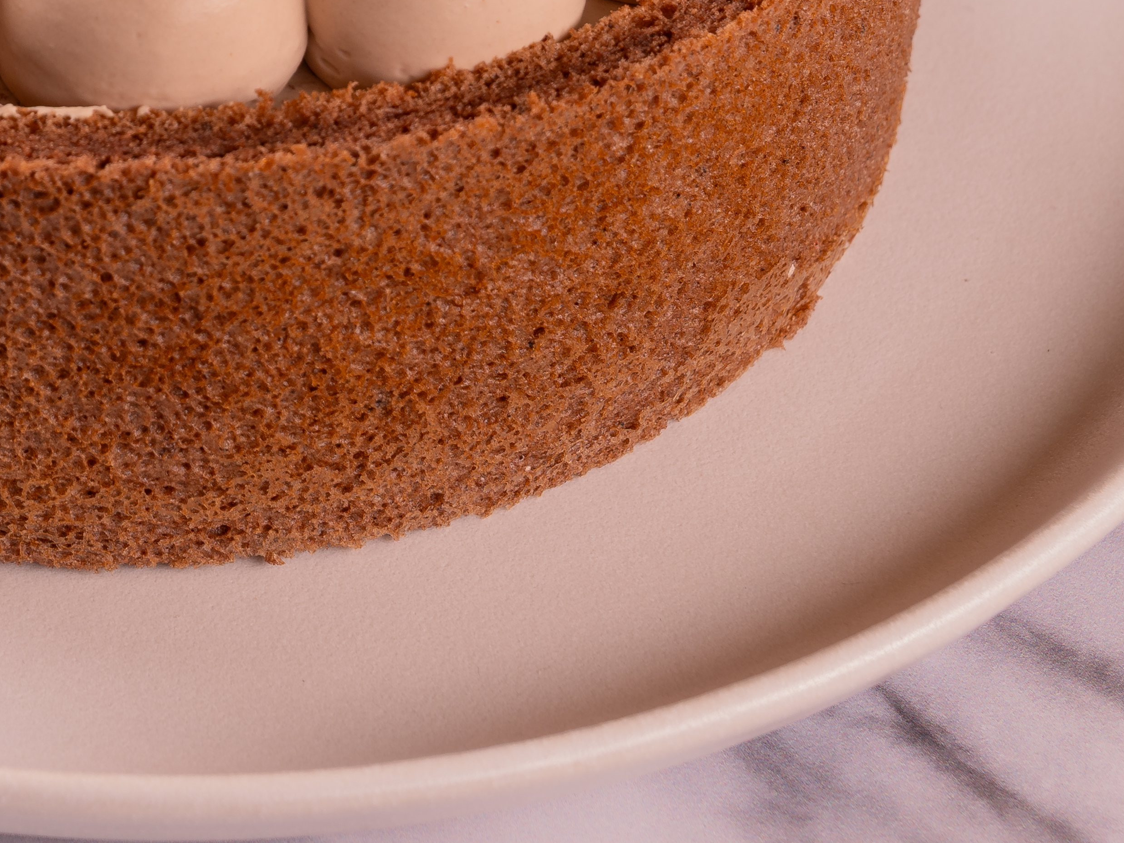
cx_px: 181
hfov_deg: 12.1
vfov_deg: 8.9
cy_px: -355
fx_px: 5292
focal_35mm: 163
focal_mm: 44
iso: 50
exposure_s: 1/50
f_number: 7.1
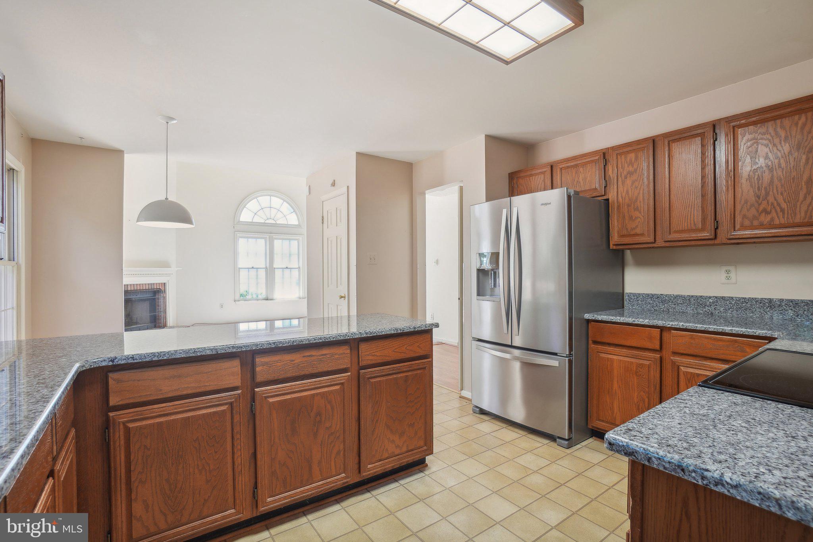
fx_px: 339
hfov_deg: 100.4
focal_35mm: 15
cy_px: 271
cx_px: 406
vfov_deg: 77.3
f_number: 7.1
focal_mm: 10
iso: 100
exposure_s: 1/3.33
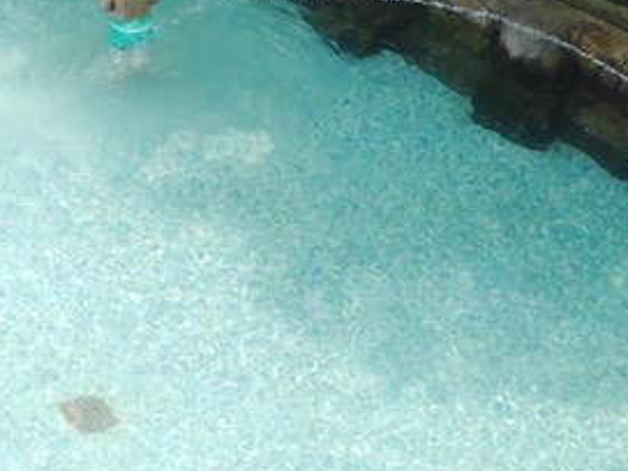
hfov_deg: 6.3
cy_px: -248
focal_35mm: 309
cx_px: -446
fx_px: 5606
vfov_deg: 4.8
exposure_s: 1/160
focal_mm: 35
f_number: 6.3
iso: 160
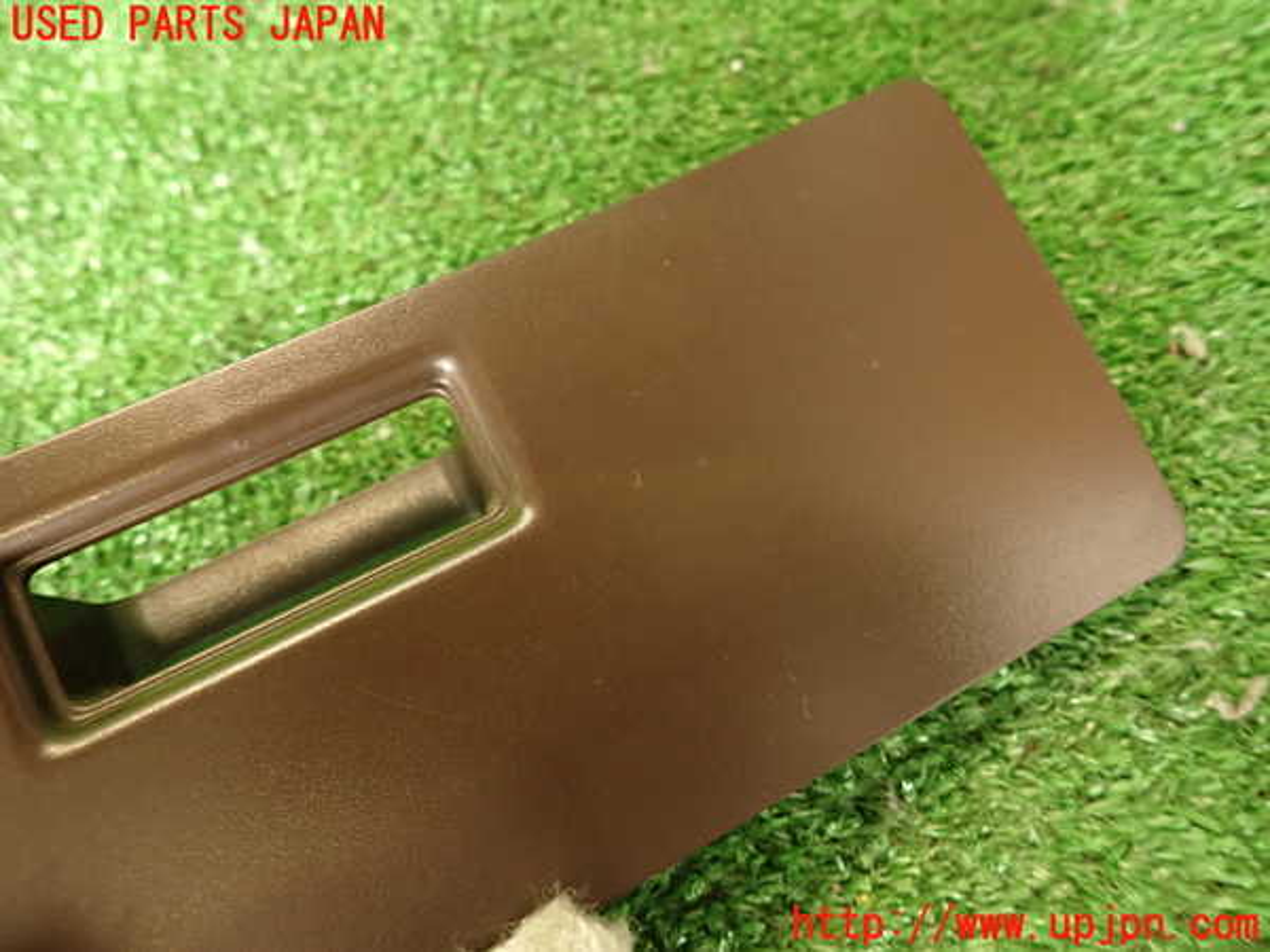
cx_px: 635
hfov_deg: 69.4
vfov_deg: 54.9
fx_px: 917
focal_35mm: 25
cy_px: 476
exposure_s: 1/30
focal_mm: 4.5
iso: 250
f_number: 2
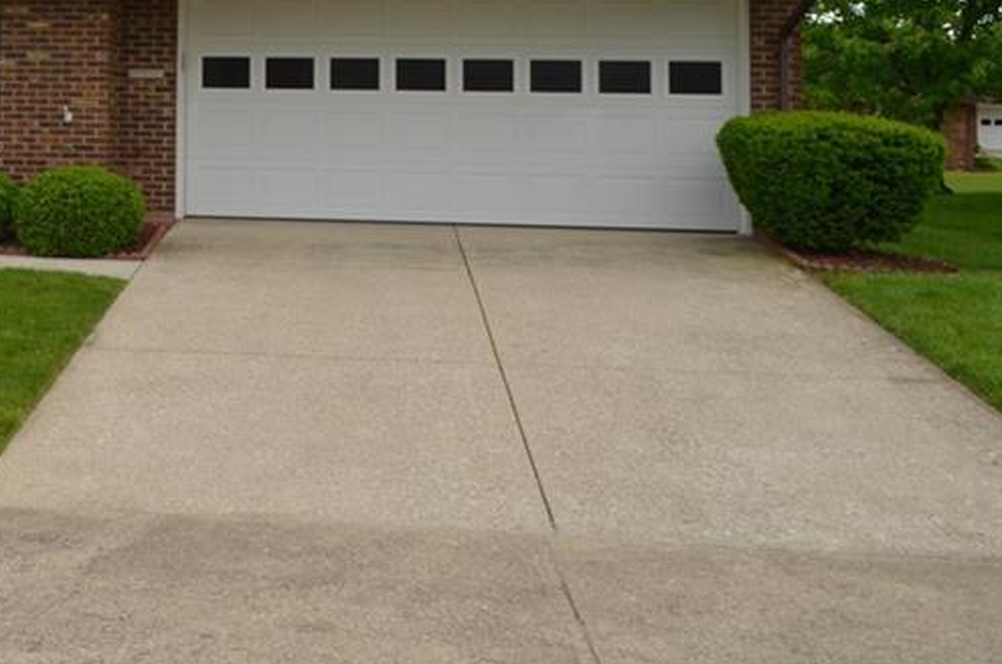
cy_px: -15
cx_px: -28
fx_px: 1722
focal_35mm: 62
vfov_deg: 21.0
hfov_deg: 29.9
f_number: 10
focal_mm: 20
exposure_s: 1/200
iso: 100
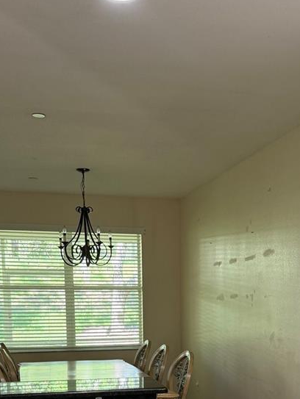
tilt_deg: -5.6
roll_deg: +0.6
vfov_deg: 34.3
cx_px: 206
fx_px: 612
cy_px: 355
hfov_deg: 27.3
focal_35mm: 53
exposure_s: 1/60
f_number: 1.78
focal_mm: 6.76
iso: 200
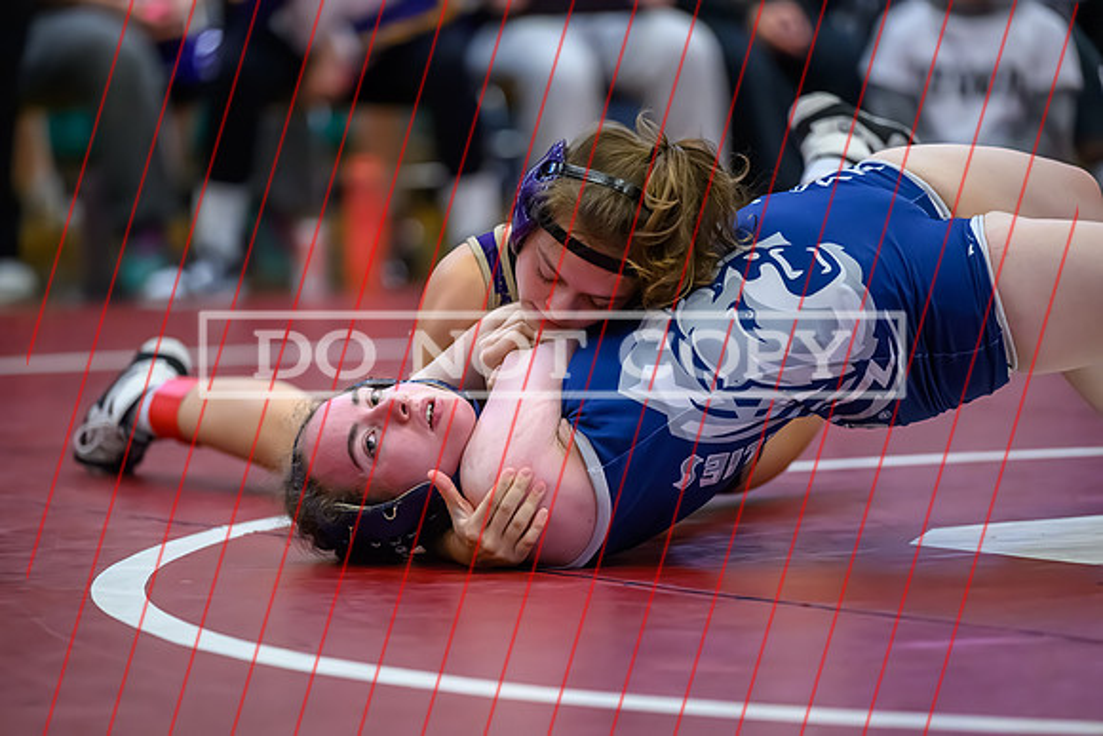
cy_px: 368
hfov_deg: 10.3
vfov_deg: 6.9
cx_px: 552
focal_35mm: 200
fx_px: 6129
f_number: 2.8
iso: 10000
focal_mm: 200
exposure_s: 1/640
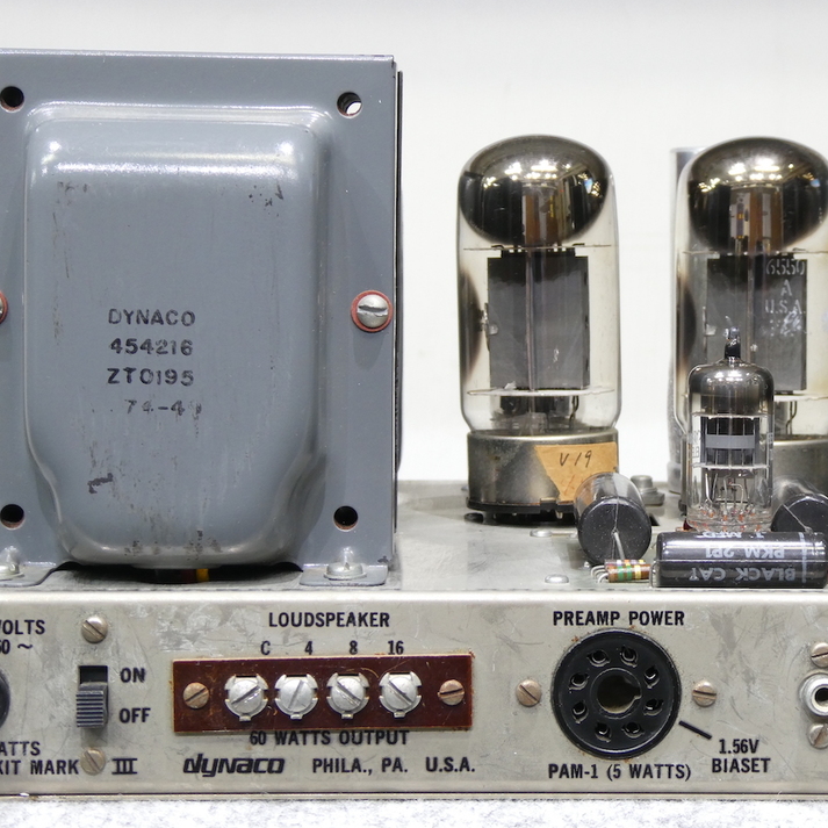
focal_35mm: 94
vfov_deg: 18.5
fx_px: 2544
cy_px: 417
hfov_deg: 18.5
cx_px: 446
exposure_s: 1/5
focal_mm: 14.1
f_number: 4.7
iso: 200
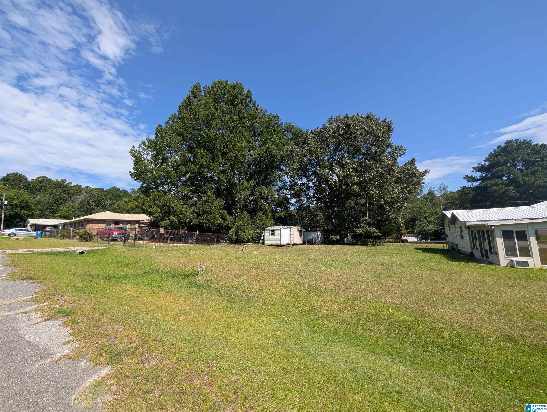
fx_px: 190
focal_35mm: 12
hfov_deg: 110.5
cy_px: 206
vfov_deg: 94.6
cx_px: 274
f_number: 1.7
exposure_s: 1/2660
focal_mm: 2.02
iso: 55
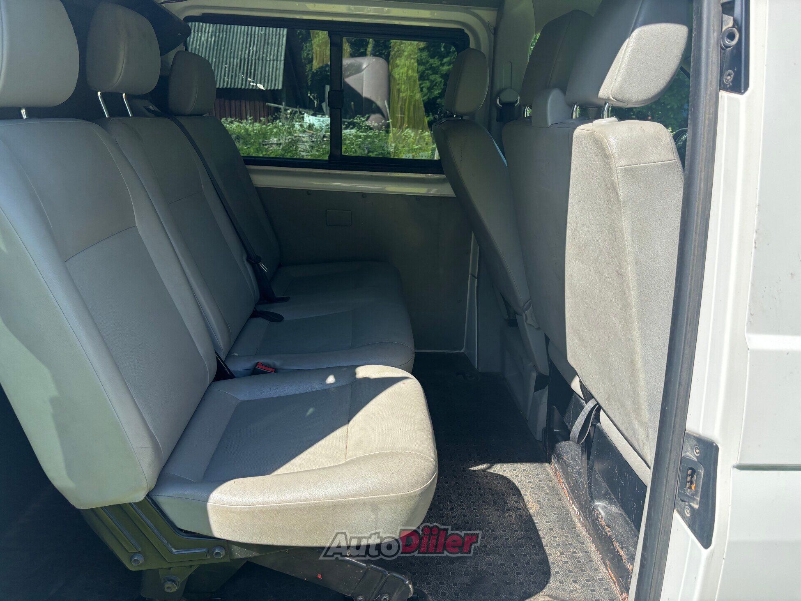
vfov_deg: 53.1
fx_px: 602
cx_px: 400
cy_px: 300
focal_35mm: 26
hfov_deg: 67.3
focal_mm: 5.96
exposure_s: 1/865
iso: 50
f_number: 1.6
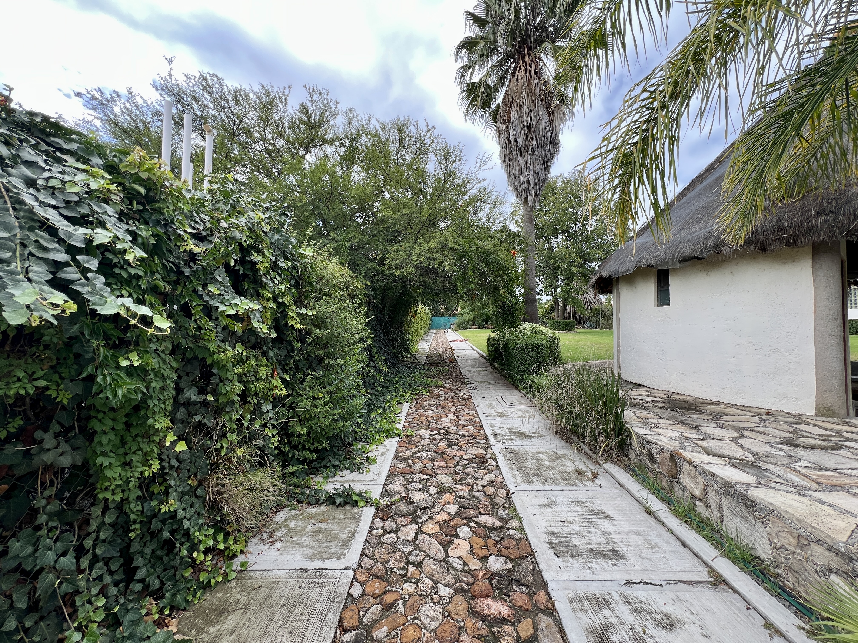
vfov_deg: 89.9
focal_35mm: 13
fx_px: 322
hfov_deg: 106.2
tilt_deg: +1.4
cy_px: 322
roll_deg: -0.2
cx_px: 429
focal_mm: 1.57
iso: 32
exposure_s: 1/266
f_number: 1.8
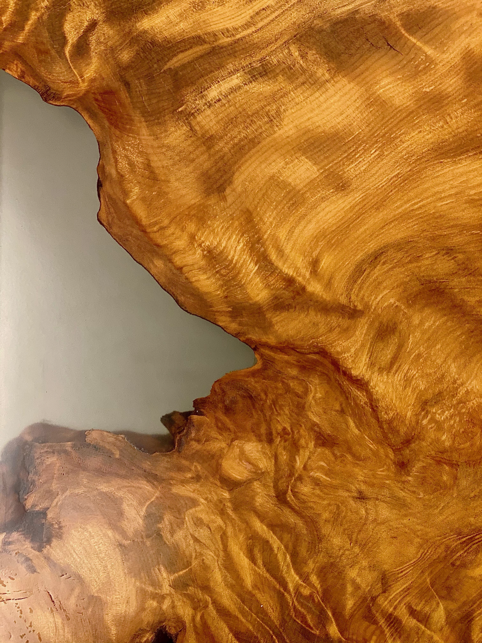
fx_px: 965
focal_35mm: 52
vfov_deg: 36.8
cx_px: 241
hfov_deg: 28.0
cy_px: 322
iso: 160
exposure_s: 1/50
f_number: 2
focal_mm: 6
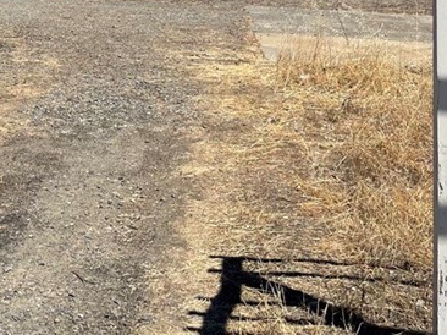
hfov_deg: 25.9
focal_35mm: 70
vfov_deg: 19.7
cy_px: -67
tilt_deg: -0.8
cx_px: -33
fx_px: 903
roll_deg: +3.5
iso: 32
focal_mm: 5.1
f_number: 1.6
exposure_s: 1/5618
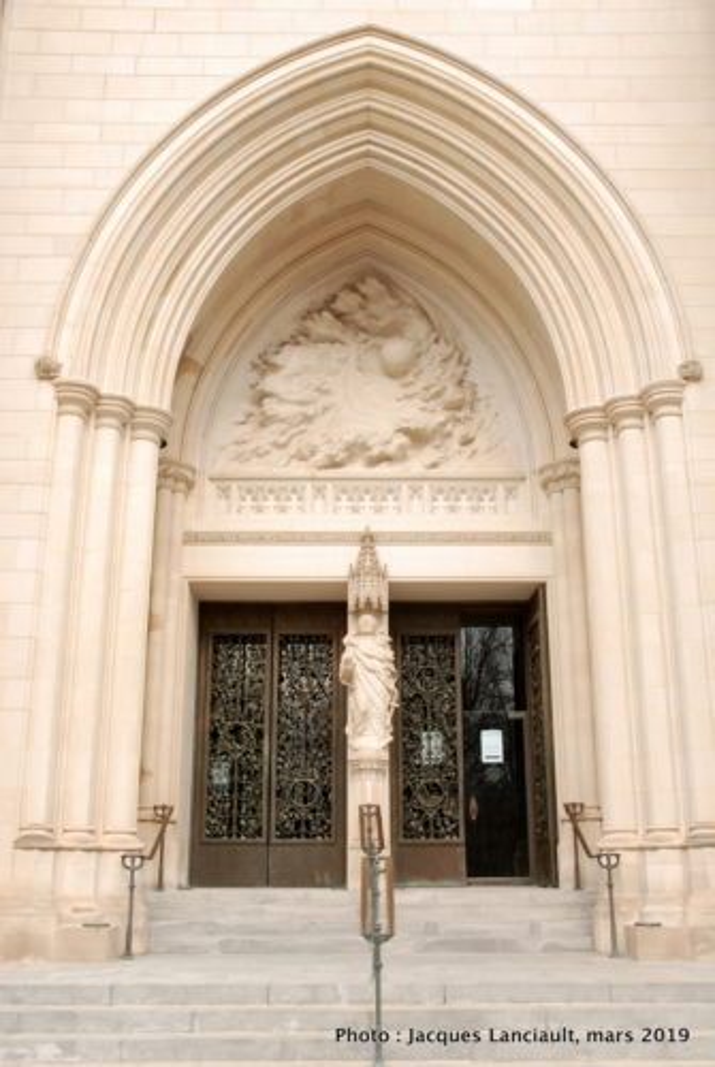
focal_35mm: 36
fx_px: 1069
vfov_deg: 53.1
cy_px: 534
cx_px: 358
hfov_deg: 37.0
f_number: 10
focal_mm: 24
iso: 100
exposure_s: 1/40
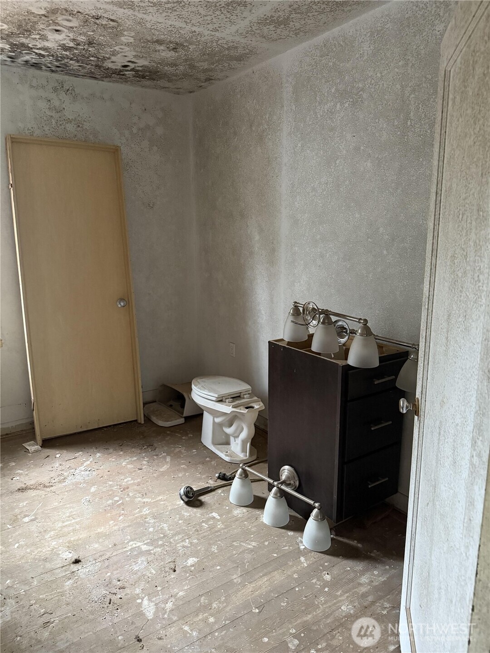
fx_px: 453
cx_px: 245
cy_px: 326
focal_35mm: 24
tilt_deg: -11.2
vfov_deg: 71.6
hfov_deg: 56.8
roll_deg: -0.1
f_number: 1.78
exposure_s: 1/40
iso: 1000
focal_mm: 6.76
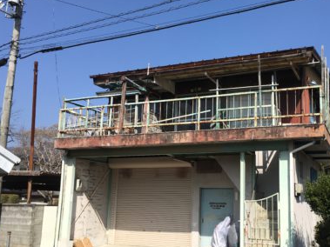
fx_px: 381
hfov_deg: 46.4
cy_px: 144
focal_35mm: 40
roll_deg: -1.2
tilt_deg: +8.3
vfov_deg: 35.8
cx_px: 206
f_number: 2.2
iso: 25
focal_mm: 4.15
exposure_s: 1/1748
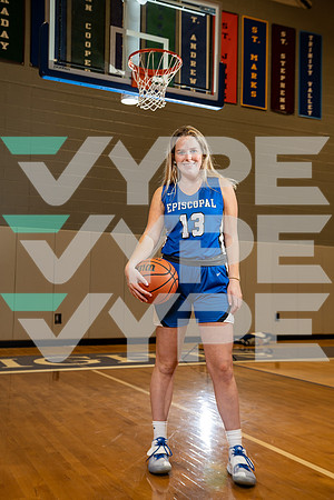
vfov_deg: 47.4
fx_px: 571
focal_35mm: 41
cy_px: 250
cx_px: 167
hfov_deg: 32.6
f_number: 4
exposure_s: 1/125
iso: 400
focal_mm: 41
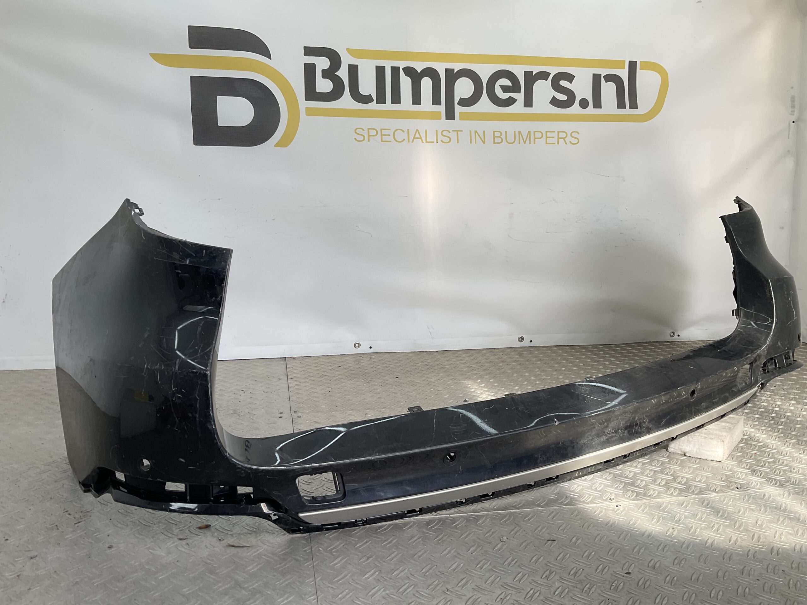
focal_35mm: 29
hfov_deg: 61.7
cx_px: 404
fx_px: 676
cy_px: 302
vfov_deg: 48.2
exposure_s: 1/322
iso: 16
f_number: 1.8
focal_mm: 3
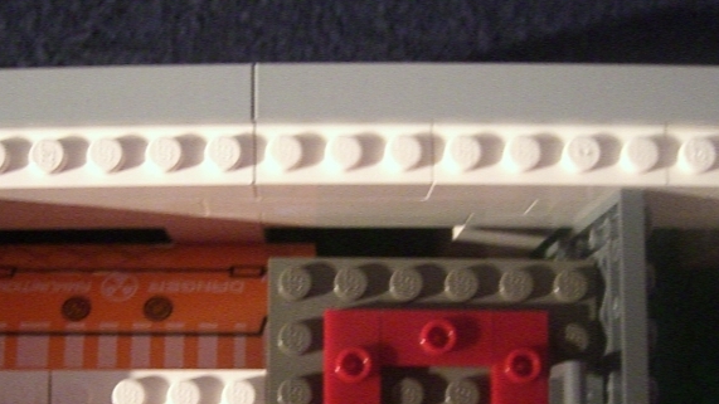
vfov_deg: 20.2
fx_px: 1106
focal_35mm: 58
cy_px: 376
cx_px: 275
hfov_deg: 35.8
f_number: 2.8
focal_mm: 7.9
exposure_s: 1/30
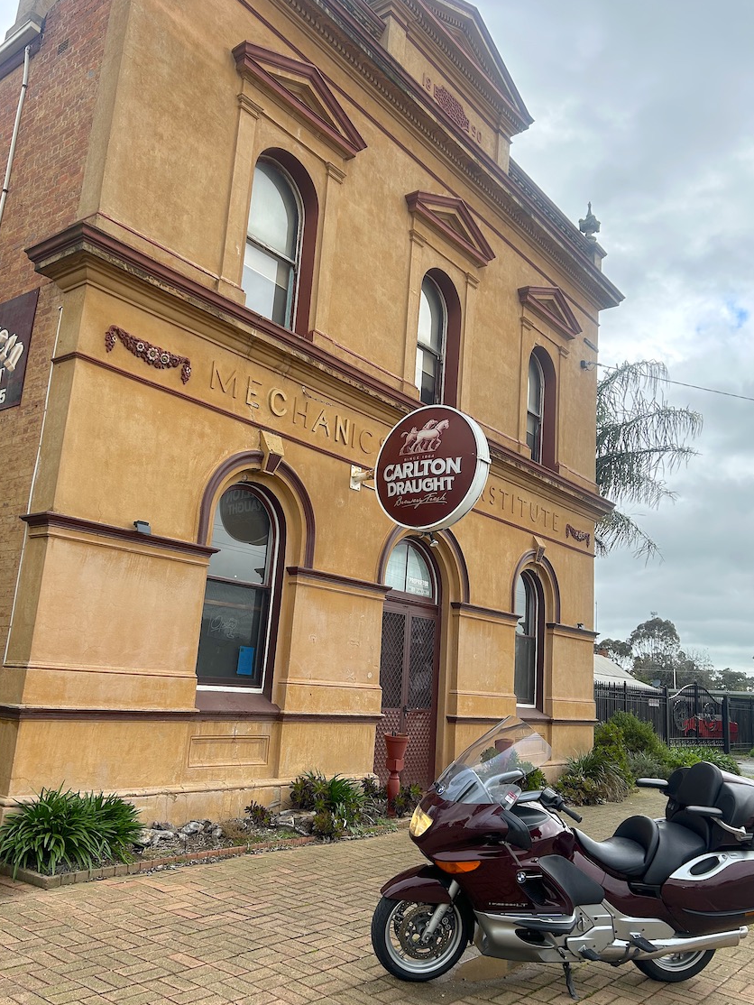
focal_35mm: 28
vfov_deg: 63.4
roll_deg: -4.2
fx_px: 813
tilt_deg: +13.8
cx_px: 380
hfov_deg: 49.8
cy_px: 494
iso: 50
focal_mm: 5.7
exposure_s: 1/422
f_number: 1.5
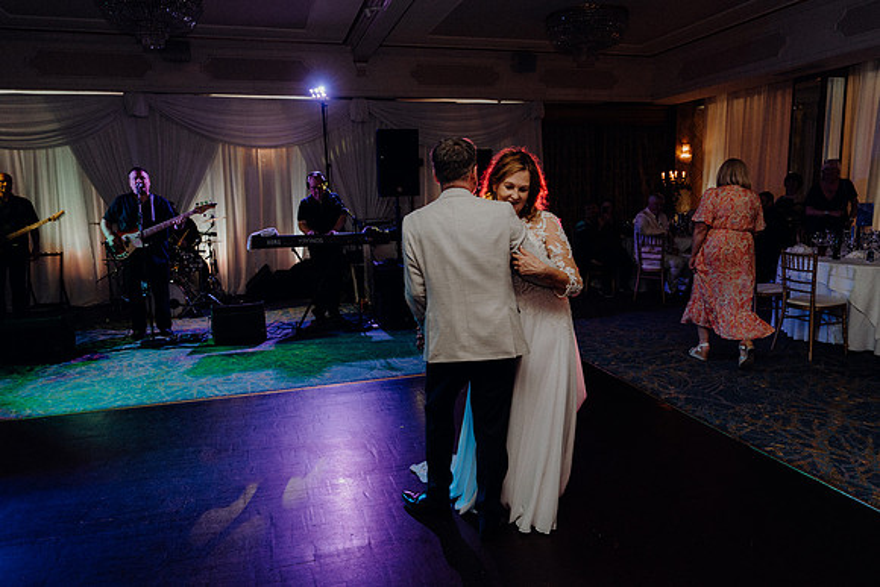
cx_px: 440
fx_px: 587
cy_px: 294
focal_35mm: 24
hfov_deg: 73.7
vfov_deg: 53.2
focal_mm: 24
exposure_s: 1/200
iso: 2500
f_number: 3.5
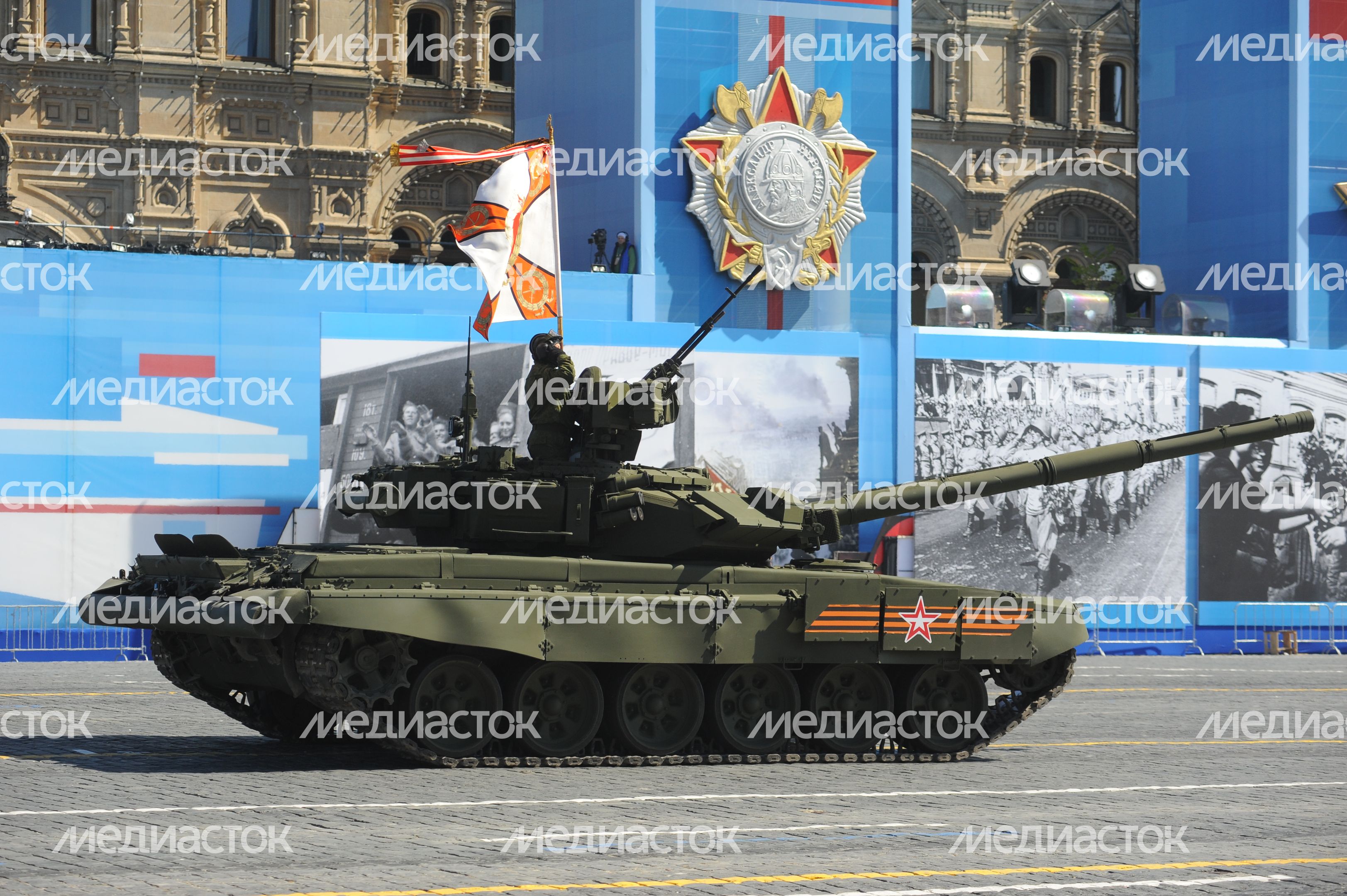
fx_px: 3926
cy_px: 448
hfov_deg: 19.5
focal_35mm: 105
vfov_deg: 13.0
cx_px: 674
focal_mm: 105
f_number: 5.6
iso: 500
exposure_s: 1/640
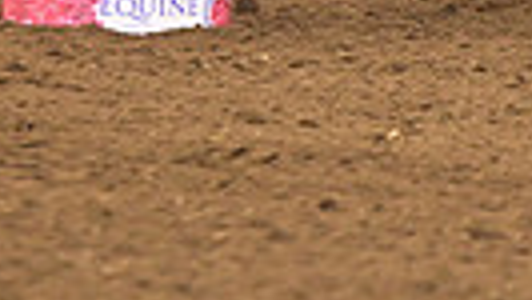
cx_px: 552
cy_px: -390
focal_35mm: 848
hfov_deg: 2.5
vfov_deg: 1.4
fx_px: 11970
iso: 2500
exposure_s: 1/250
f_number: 3.5
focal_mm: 185
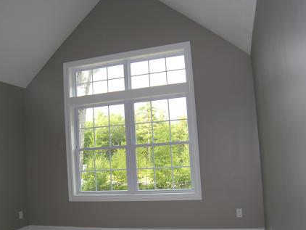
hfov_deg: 55.3
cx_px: 144
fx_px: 292
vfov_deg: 42.7
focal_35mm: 33
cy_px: 140
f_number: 2.8
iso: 50
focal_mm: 5
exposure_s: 1/30
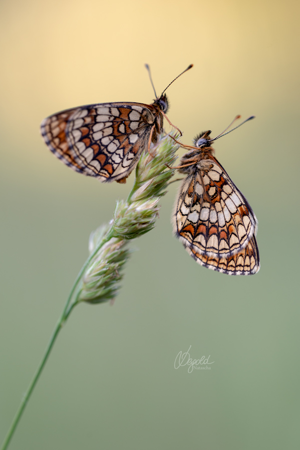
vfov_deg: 13.7
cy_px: 225
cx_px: 150
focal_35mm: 150
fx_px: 1873
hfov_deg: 9.2
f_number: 5.6
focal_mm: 150
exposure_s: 1/50
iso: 400
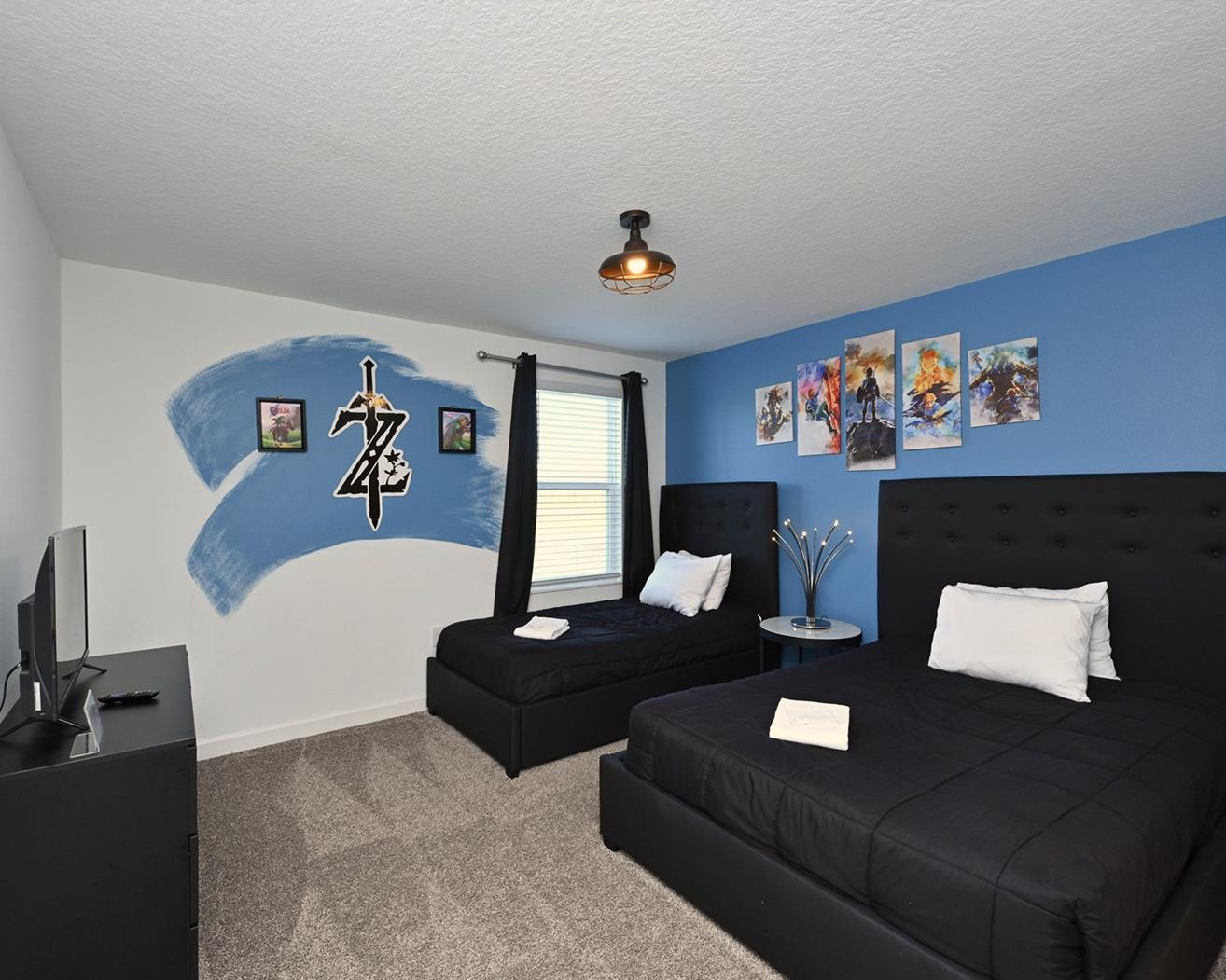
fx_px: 581
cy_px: 494
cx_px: 597
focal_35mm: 16
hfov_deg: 93.1
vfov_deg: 80.4
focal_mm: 14
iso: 800
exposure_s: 1/60
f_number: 8
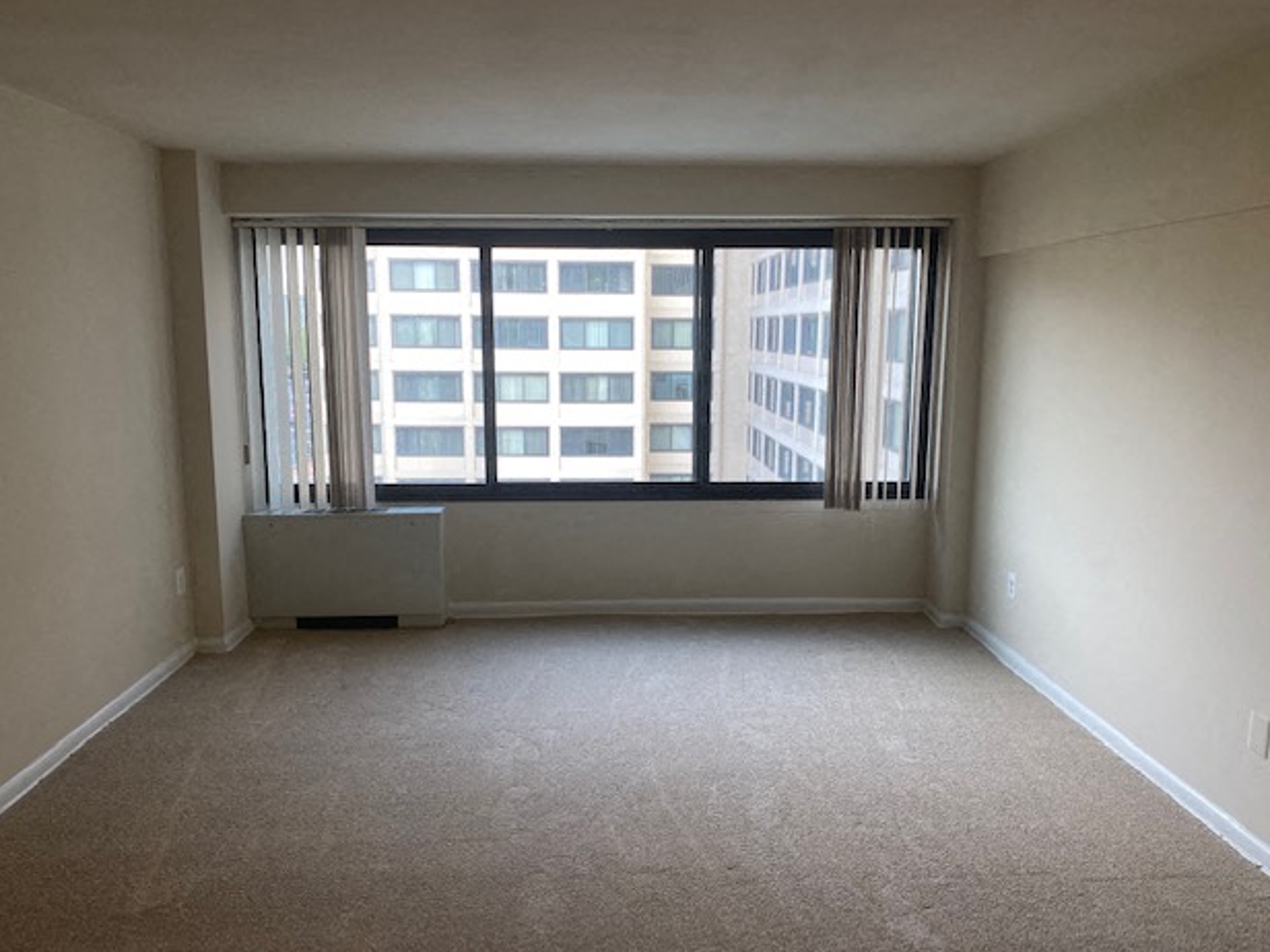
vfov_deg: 51.3
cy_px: 492
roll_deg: -0.2
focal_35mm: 27
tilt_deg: -9.1
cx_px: 627
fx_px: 991
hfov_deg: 65.3
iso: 64
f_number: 1.8
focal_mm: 4.25
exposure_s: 1/120
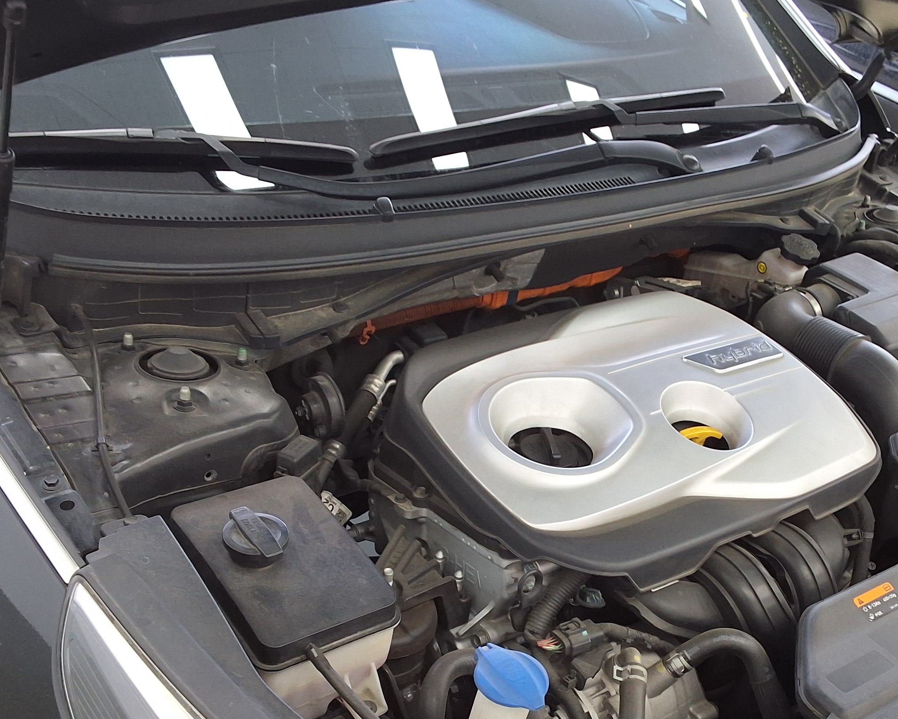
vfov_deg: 33.1
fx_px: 1196
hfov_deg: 40.9
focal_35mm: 45
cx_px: 546
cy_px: 487
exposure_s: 1/40
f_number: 1.9
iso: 50
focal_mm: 2.91
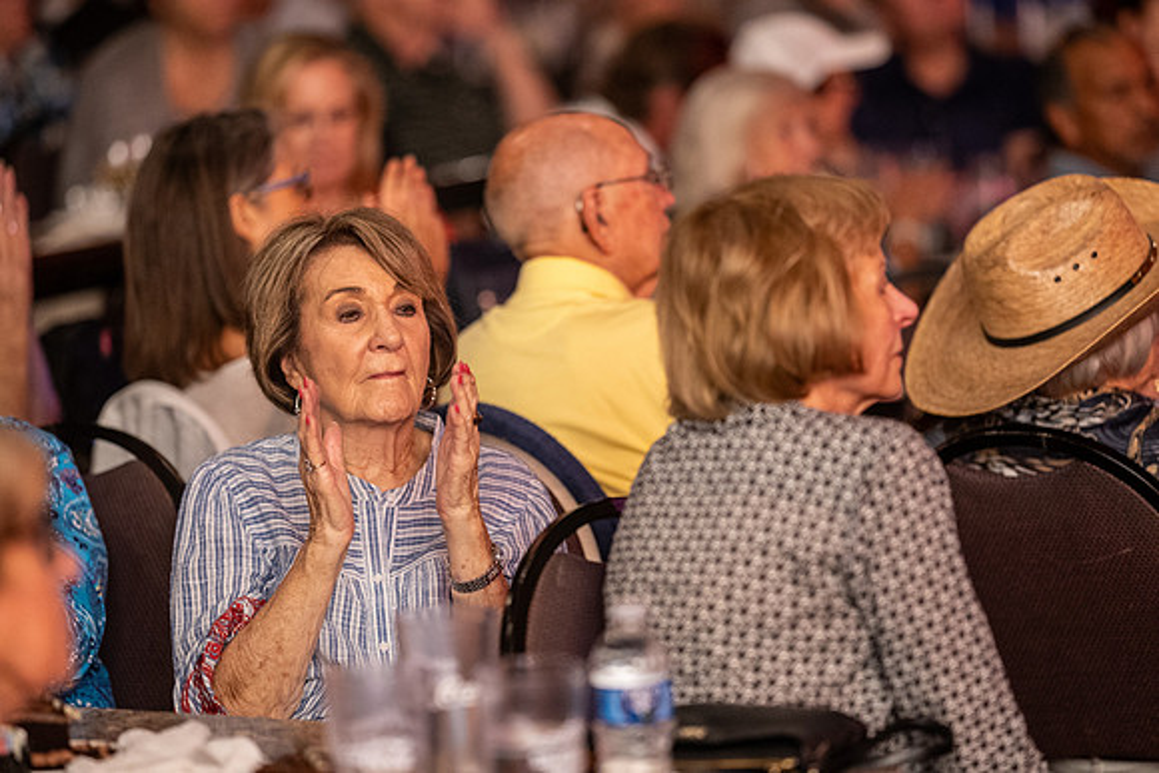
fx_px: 4347
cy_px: 386
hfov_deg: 15.2
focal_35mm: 135
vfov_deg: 10.2
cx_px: 580
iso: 3200
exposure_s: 1/200
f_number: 1.8
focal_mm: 135
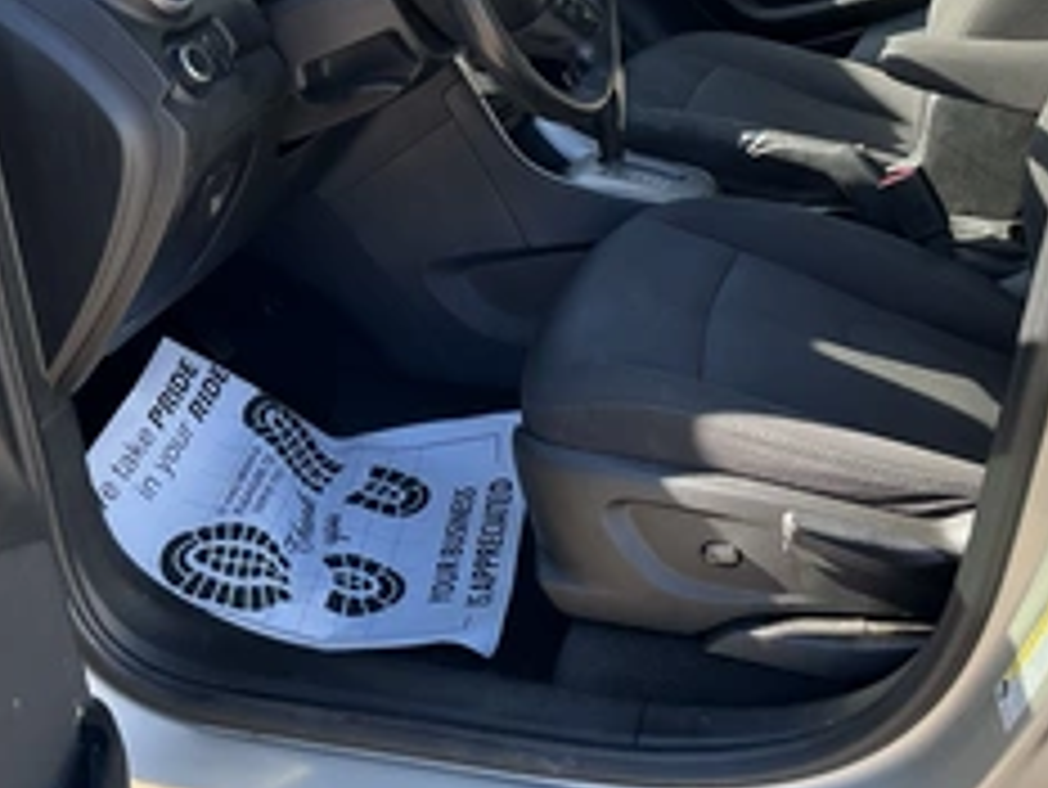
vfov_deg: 29.6
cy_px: 158
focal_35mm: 48
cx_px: 553
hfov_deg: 39.6
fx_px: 1454
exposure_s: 1/147
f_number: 1.8
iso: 20
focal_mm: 3
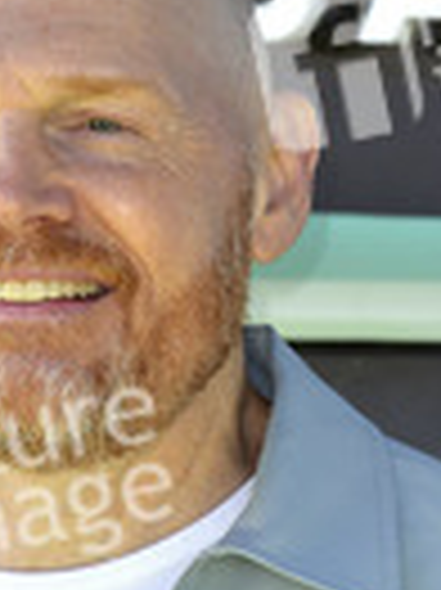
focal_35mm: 619
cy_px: 721
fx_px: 10532
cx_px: 74
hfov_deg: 2.4
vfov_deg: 3.2
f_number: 7.1
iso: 125
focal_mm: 210
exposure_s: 1/250
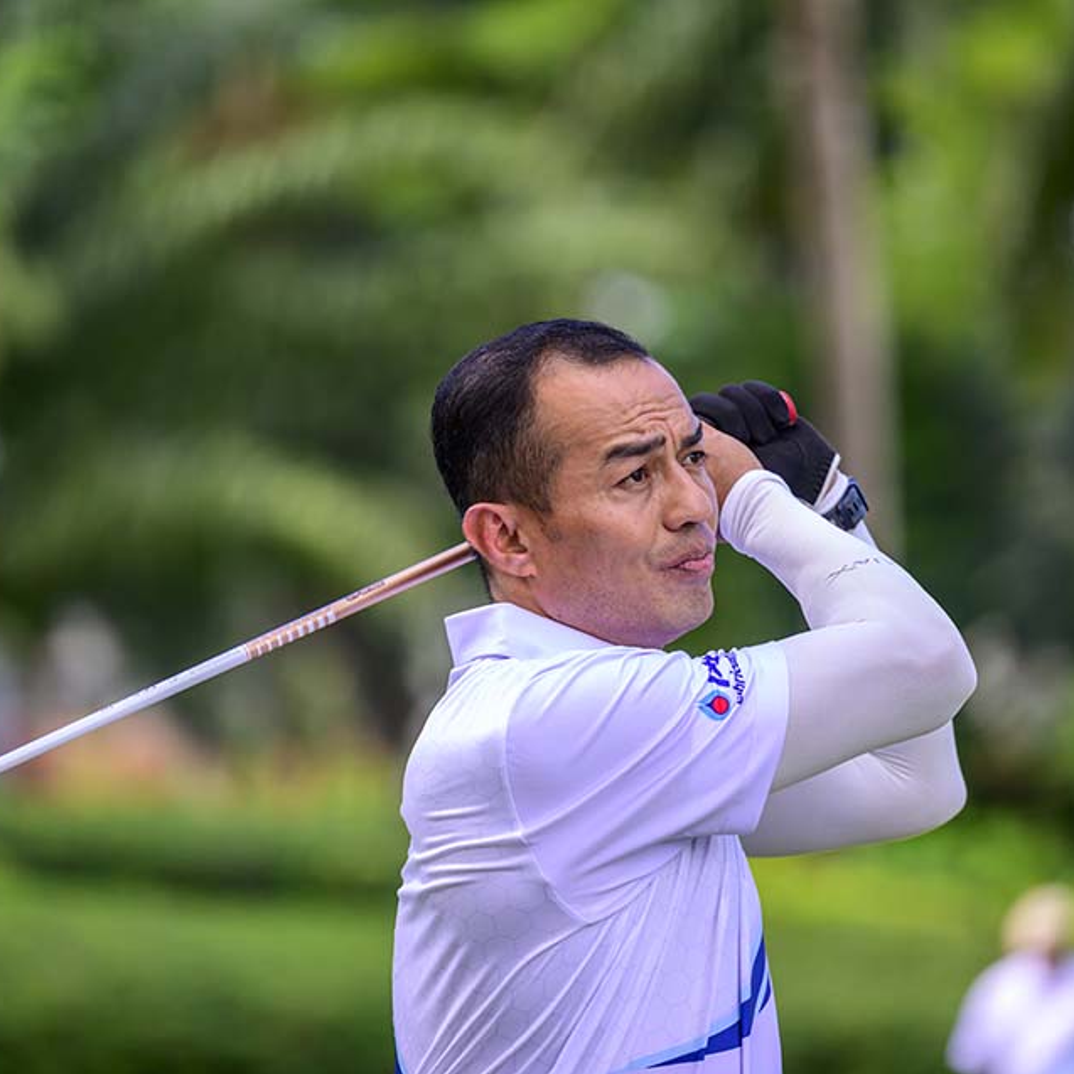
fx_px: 8319
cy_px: 538
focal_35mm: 237
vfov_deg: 7.4
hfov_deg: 7.4
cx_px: 516
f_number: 2.8
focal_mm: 185
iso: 560
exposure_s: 1/1600
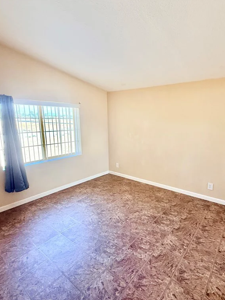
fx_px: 165
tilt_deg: -10.6
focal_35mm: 19
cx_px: 136
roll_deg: -0.3
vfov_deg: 84.7
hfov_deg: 67.9
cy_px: 151
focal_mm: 2.22
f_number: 2.2
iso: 200
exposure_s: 1/99
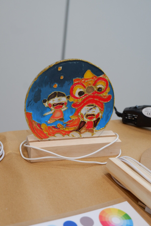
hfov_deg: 31.9
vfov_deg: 46.4
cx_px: 76
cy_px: 113
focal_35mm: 42
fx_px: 264
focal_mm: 28.2
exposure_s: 1/60
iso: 320
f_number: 4.5
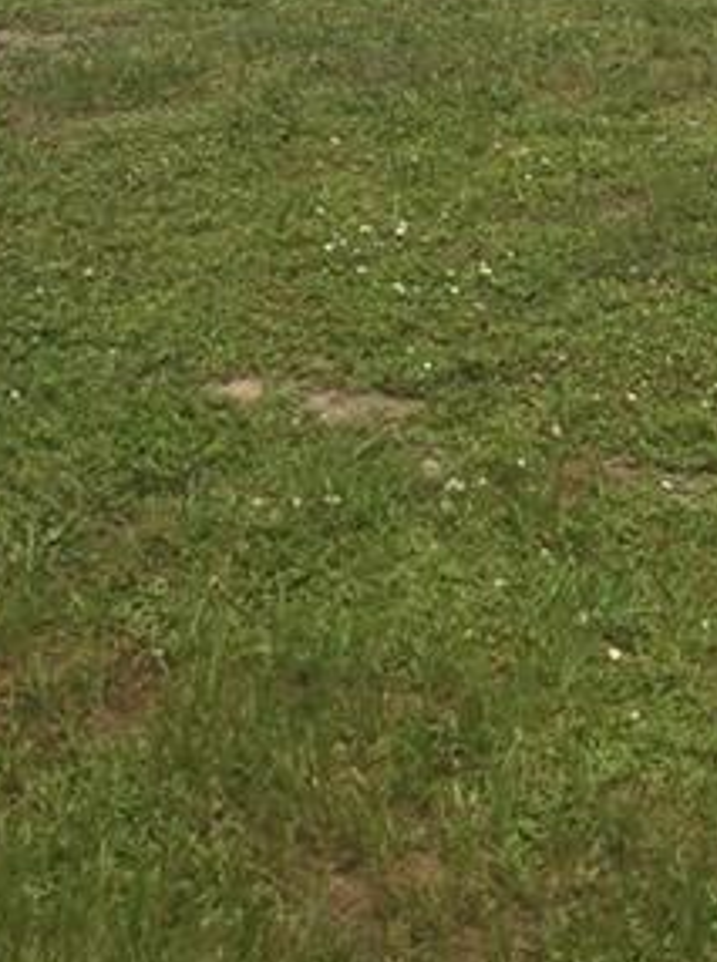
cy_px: -151
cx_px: 648
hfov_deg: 16.9
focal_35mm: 86
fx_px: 2386
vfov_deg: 21.4
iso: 32
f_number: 2.4
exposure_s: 1/2387
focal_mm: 3.3
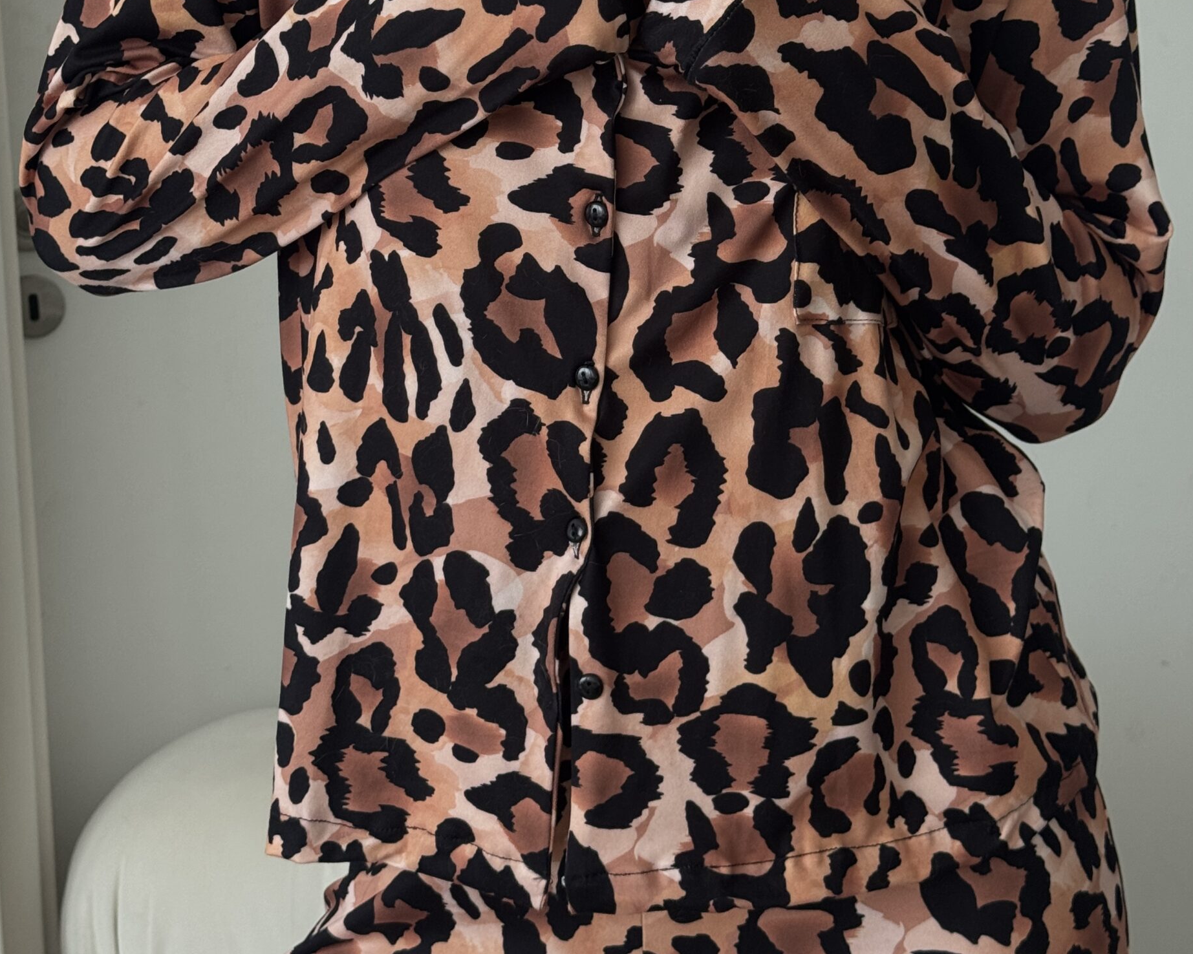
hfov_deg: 29.1
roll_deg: +2.5
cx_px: 612
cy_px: 282
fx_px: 2295
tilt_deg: -6.4
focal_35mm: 65
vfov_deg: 23.3
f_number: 1.78
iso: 160
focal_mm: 6.76
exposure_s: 1/50
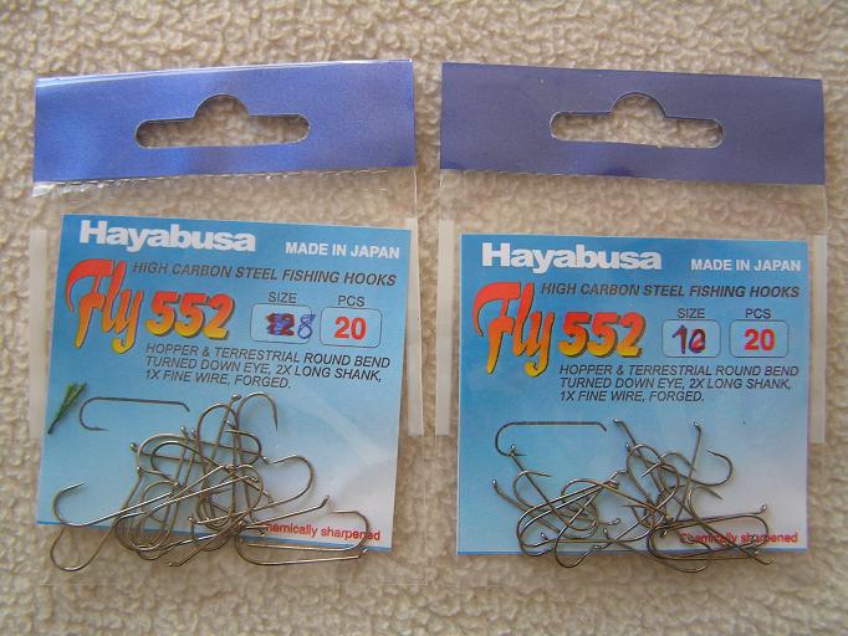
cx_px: 424
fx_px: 931
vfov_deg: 37.7
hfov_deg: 49.0
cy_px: 318
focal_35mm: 38
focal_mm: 6.3
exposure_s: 1/40
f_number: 2.8
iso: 50
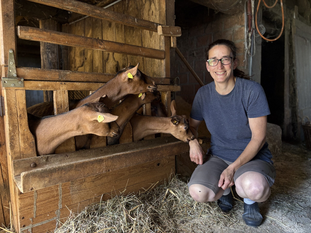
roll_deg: +1.5
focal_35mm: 26
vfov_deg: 53.1
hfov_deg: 67.3
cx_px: 156
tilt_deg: -5.1
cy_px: 116
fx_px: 234
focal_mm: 5.96
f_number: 1.6
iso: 160
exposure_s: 1/50
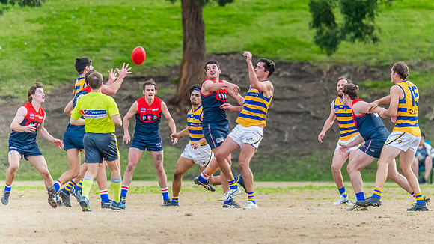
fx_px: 7648
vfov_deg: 1.8
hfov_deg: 3.3
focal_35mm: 665
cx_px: 250
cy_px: 79
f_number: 6.3
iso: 3600
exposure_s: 1/1600
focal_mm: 550
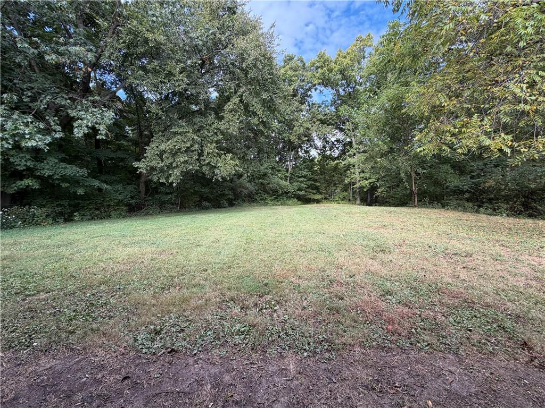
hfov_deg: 102.1
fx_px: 220
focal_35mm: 14
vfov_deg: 85.7
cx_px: 272
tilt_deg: -5.1
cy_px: 204
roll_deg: +0.4
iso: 50
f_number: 2.2
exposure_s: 1/128
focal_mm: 2.22
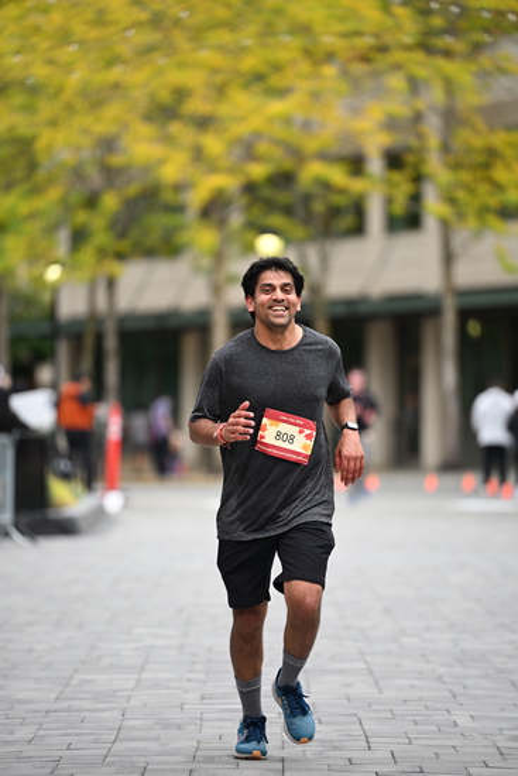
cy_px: 388
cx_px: 259
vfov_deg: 10.5
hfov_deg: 7.0
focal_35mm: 195
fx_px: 4206
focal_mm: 195
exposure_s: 1/2000
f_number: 2.8
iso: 640
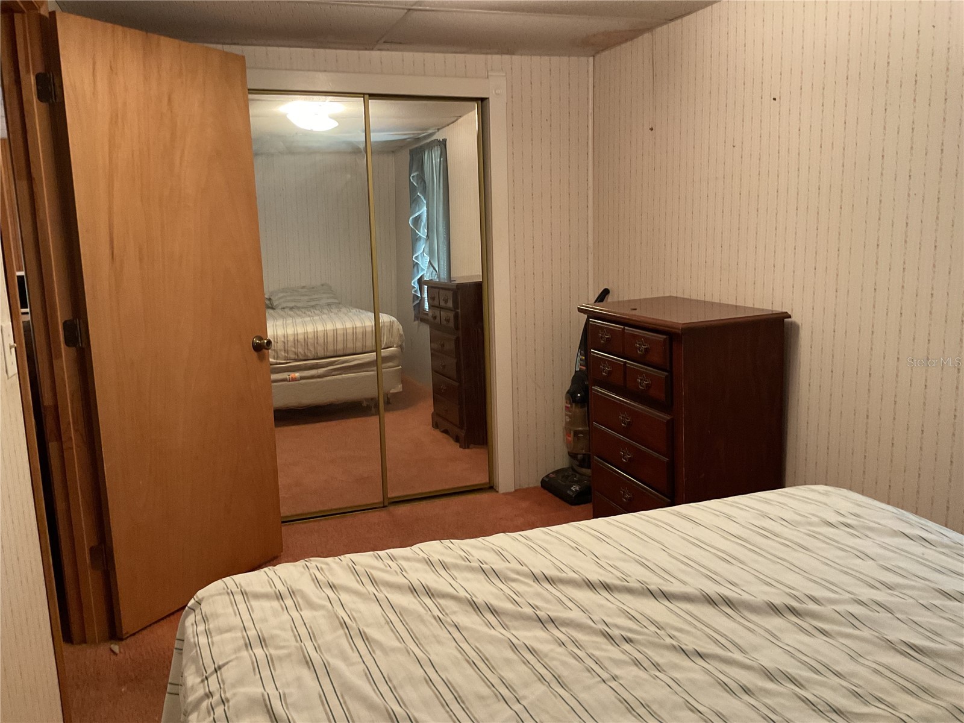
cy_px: 362
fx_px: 808
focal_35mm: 29
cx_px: 482
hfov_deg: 61.7
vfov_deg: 48.2
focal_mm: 3
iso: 250
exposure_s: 1/60
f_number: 1.8
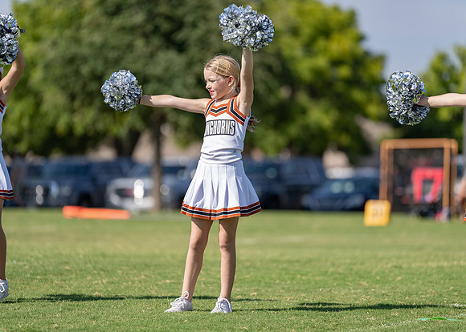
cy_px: 166
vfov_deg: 6.8
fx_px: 2820
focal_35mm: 213
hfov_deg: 9.4
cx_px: 233
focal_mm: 200
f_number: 2.8
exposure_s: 1/1600
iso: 125
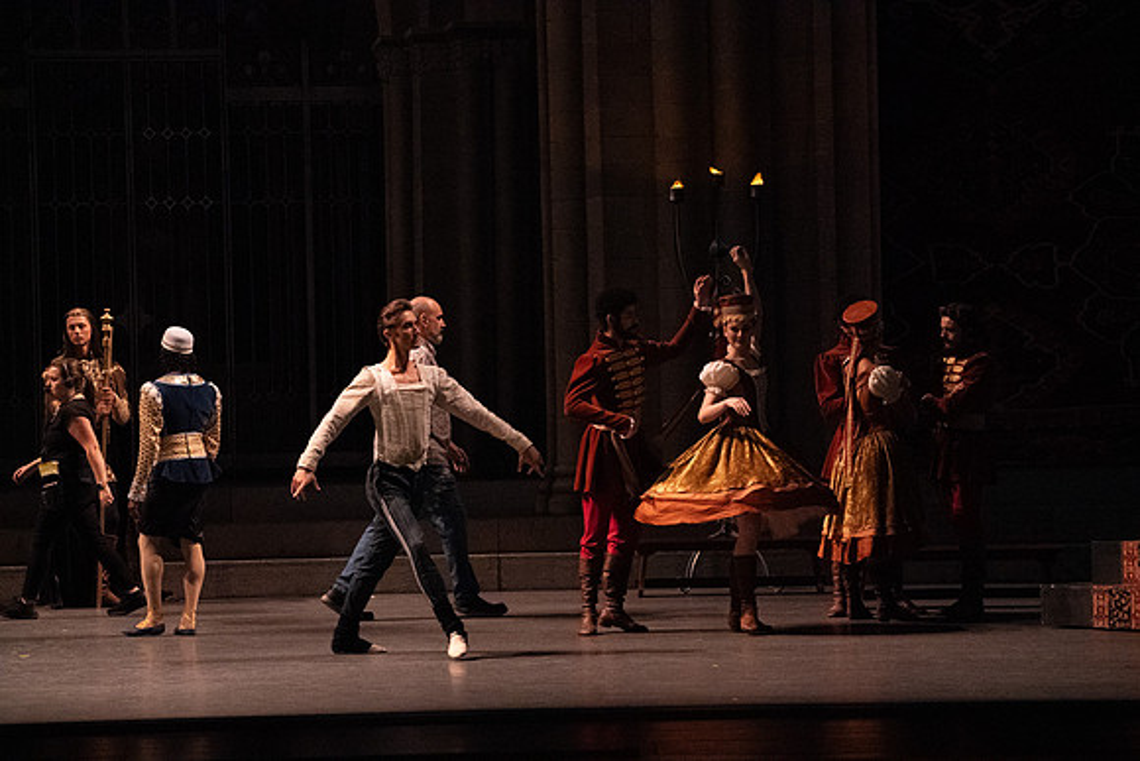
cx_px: 570
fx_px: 4783
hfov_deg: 13.6
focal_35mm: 151
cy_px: 380
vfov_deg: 9.1
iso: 25600
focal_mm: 151
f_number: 6.3
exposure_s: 1/320
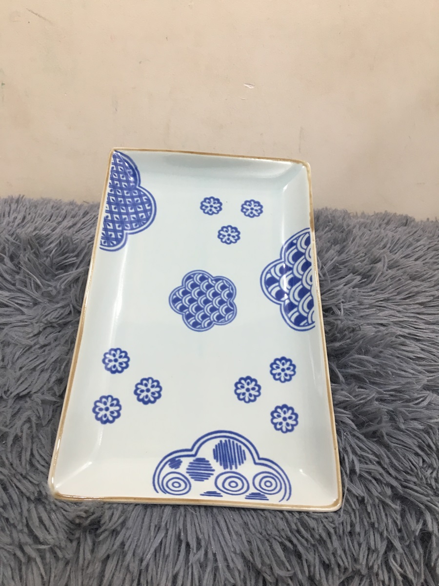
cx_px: 220
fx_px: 490
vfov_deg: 61.7
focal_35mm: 29
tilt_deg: -31.9
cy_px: 293
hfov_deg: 48.2
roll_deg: -3.6
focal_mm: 4.15
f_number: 2.2
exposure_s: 1/33
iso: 80
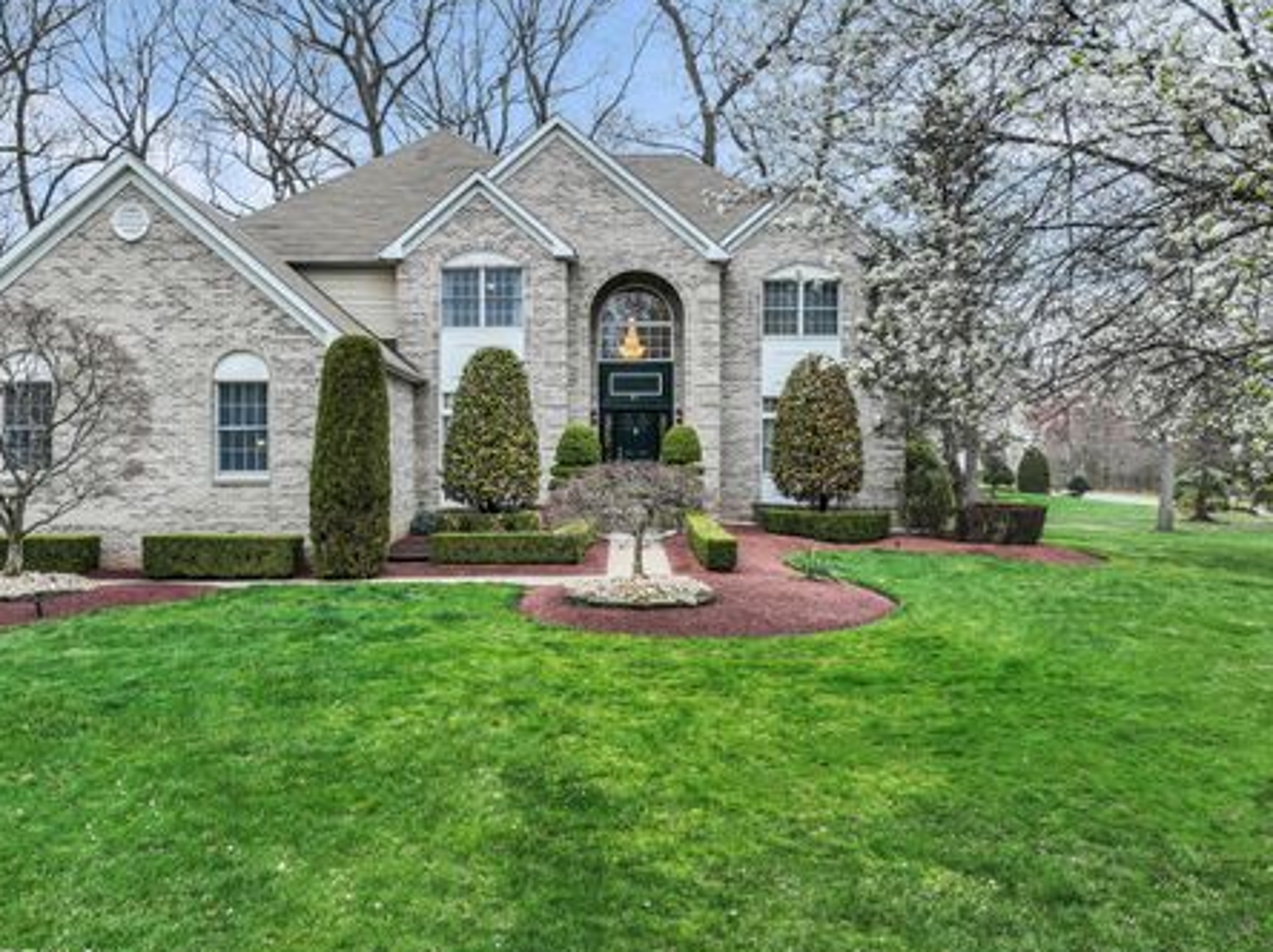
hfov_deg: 65.2
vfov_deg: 51.3
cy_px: 473
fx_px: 992
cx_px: 568
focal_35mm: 27
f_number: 2.8
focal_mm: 12.29
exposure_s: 1/800
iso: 160
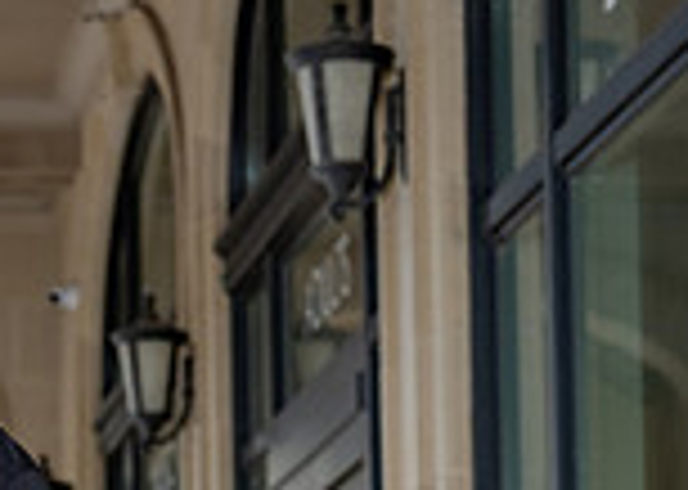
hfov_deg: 9.4
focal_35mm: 209
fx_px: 4080
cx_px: -251
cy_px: 846
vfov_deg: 6.7
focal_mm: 50
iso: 200
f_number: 3.2
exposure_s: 1/400
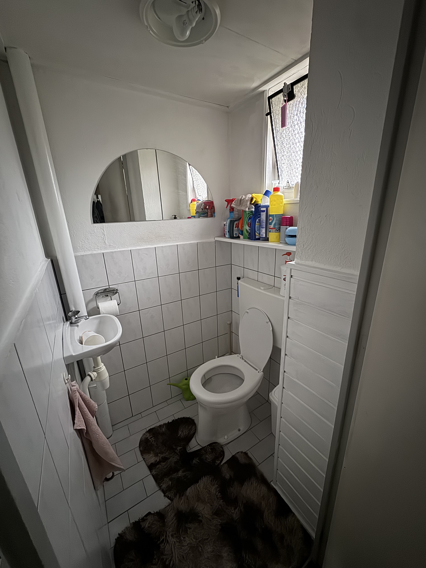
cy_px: 284
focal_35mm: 14
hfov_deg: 85.7
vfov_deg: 102.1
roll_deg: +1.9
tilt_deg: -18.0
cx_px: 213
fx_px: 230
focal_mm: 2.22
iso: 1250
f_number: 2.2
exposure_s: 1/43
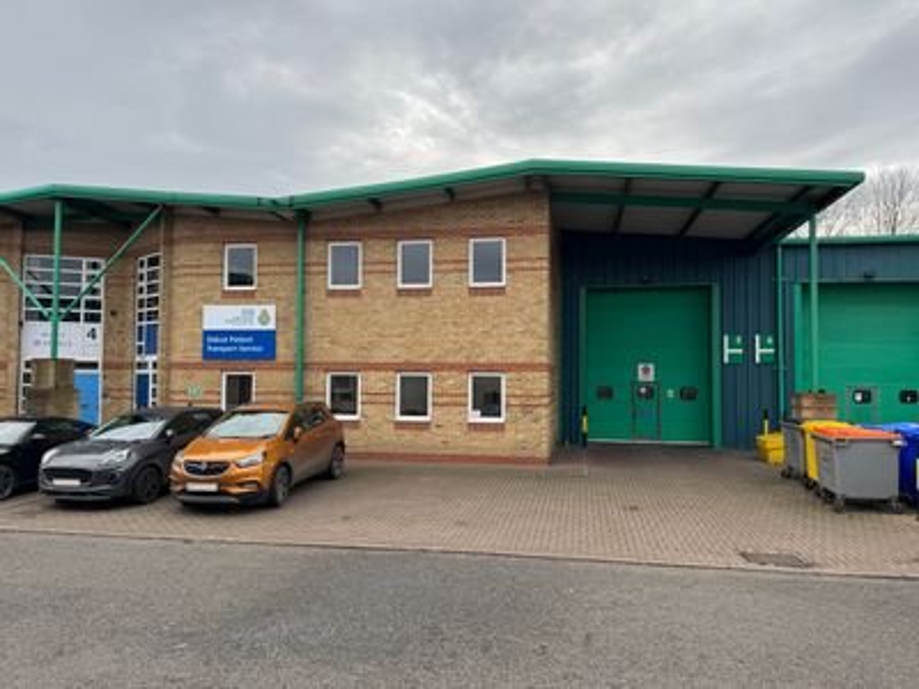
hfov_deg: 71.6
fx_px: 637
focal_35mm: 24
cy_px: 344
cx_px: 460
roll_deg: -0.5
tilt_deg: +2.3
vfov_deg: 56.8
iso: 80
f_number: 1.78
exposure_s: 1/747
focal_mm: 6.76
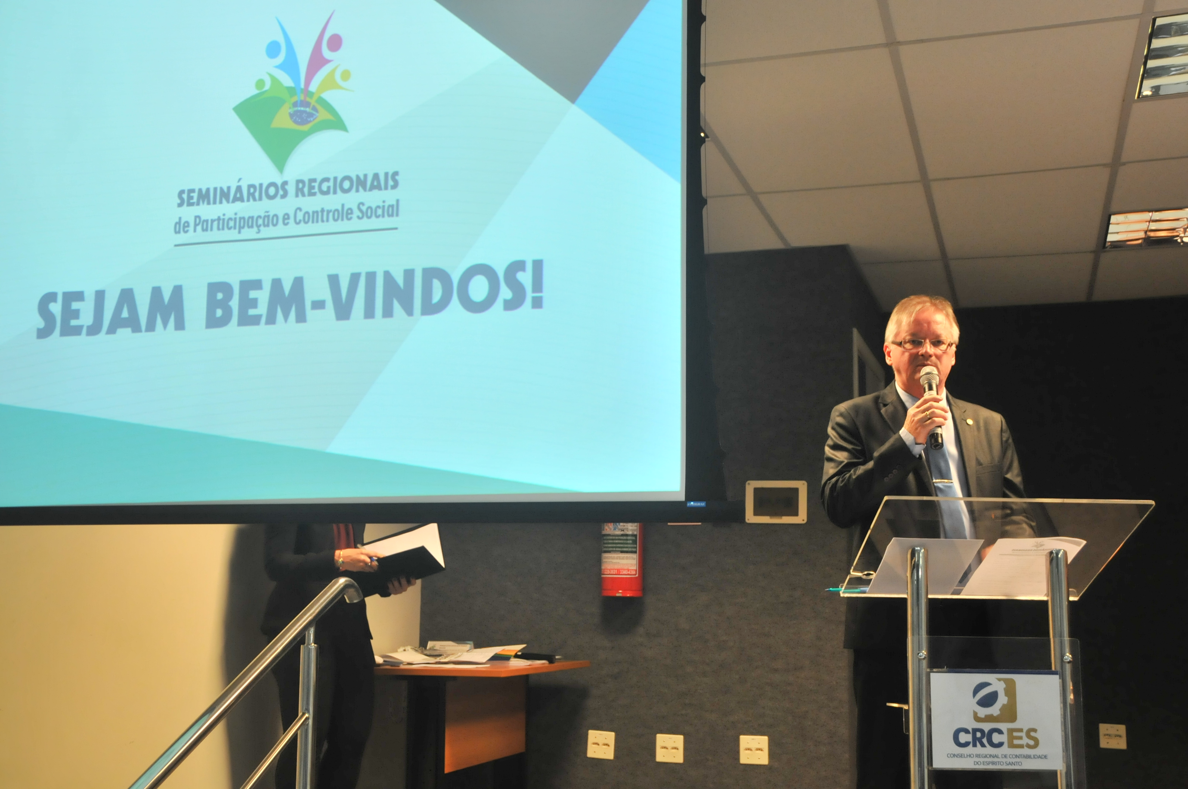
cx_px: 594
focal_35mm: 42
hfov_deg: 46.4
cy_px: 394
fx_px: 1384
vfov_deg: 31.8
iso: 800
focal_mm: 28
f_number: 5.6
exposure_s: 1/30
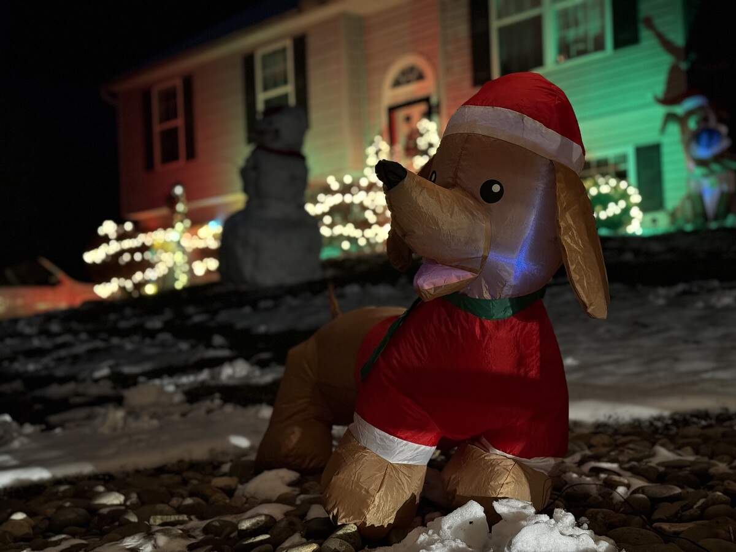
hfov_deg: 39.7
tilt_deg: +2.5
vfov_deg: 30.3
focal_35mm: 48
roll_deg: +2.6
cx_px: 368
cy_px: 276
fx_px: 1021
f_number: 1.78
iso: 640
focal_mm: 6.76
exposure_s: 1/24
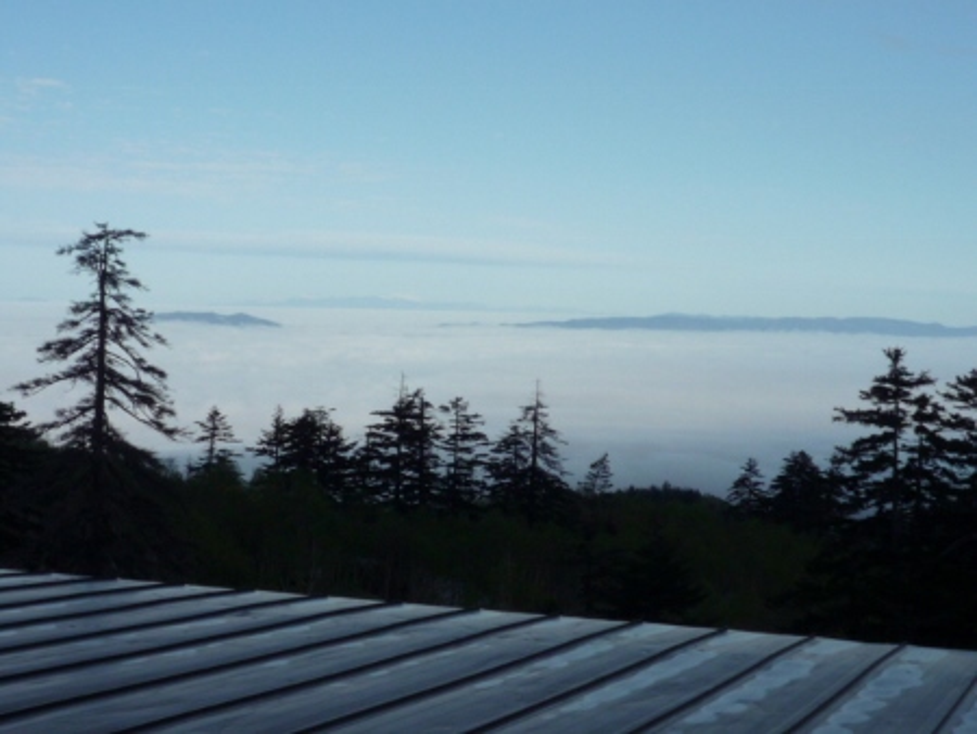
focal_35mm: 69
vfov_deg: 21.3
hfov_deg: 28.1
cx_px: 488
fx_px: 1948
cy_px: 367
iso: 100
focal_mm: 6.8
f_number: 5.6
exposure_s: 1/800
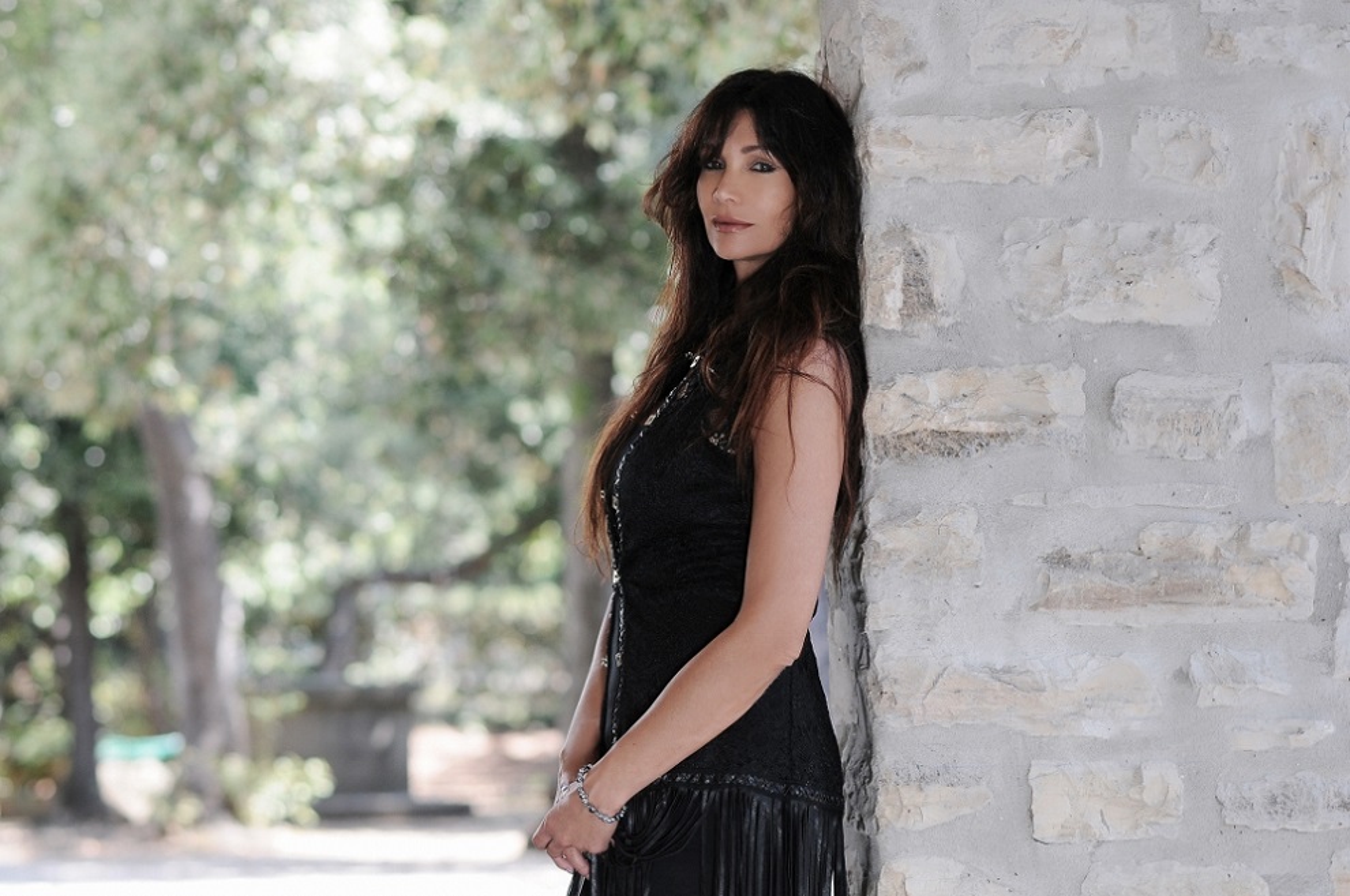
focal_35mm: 128
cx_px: 675
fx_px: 4774
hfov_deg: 16.1
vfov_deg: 10.7
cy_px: 448
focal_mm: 85
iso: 200
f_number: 3.2
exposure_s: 1/200
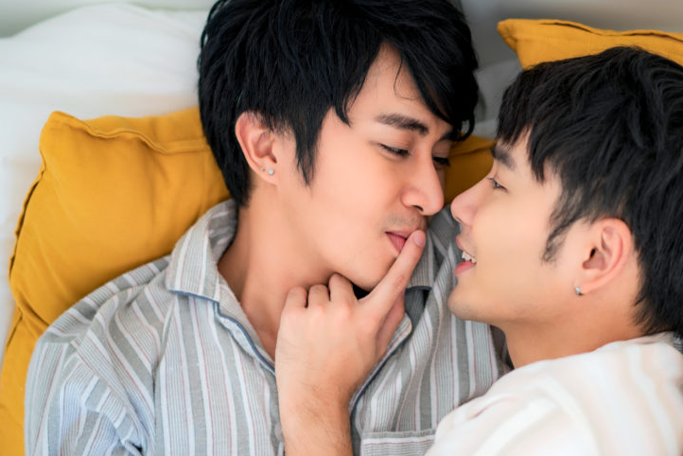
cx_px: 364
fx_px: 1480
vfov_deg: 17.5
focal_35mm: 78
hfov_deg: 26.0
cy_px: 223
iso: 100
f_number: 1.8
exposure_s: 1/30
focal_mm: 55
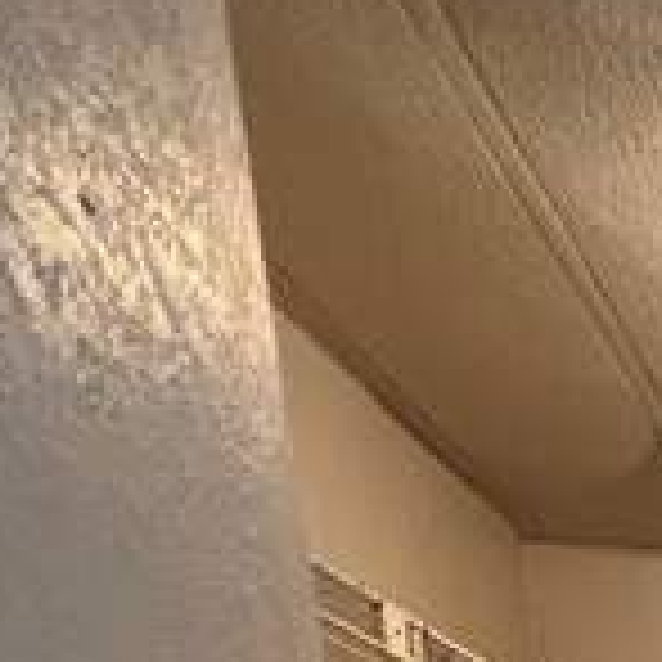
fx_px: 1082
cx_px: 1049
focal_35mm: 50
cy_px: 1342
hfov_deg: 24.4
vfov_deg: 19.0
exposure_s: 1/60
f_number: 1.8
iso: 250
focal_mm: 1.57
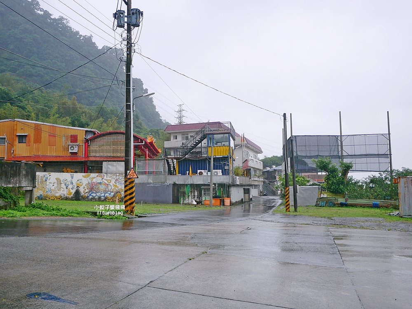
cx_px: 206
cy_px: 154
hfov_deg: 63.4
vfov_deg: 49.8
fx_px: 333
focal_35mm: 28
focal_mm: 14
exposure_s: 1/125
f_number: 2.5
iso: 200
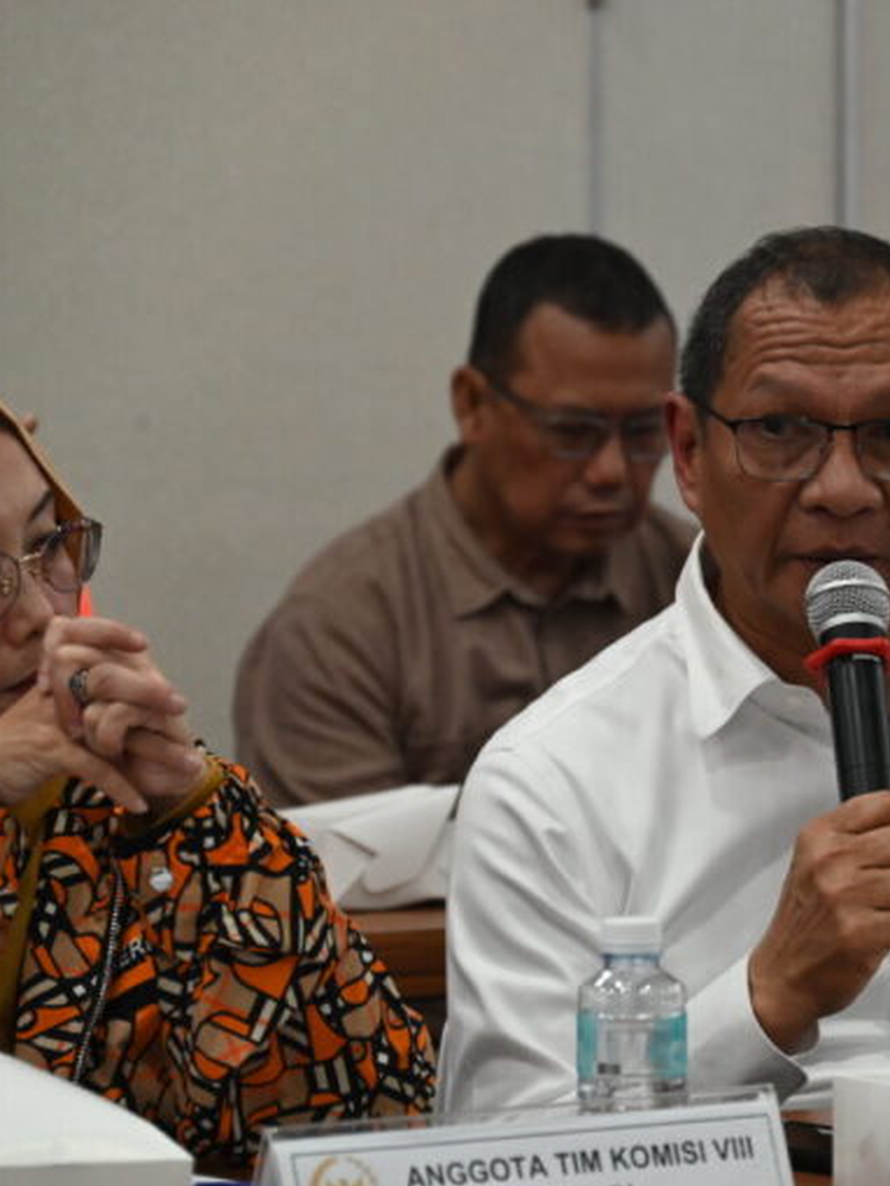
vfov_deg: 9.7
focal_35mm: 203
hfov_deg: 7.3
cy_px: 594
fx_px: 6956
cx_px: 874
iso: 4000
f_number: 6.3
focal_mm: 140
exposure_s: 1/200
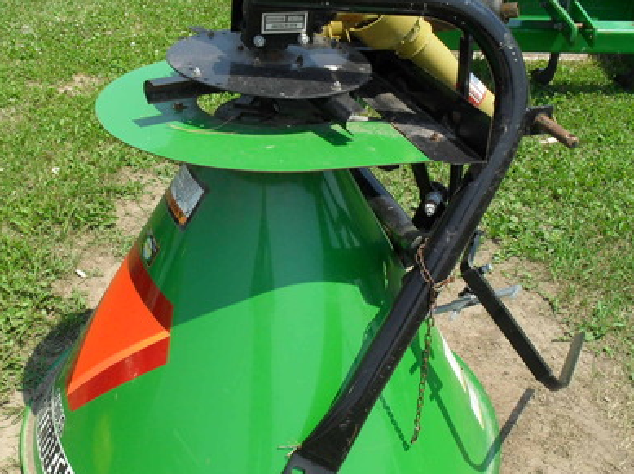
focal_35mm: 49
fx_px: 897
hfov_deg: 38.9
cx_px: 271
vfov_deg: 29.6
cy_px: 279
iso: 100
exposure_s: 1/125
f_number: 8.4
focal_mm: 6.3
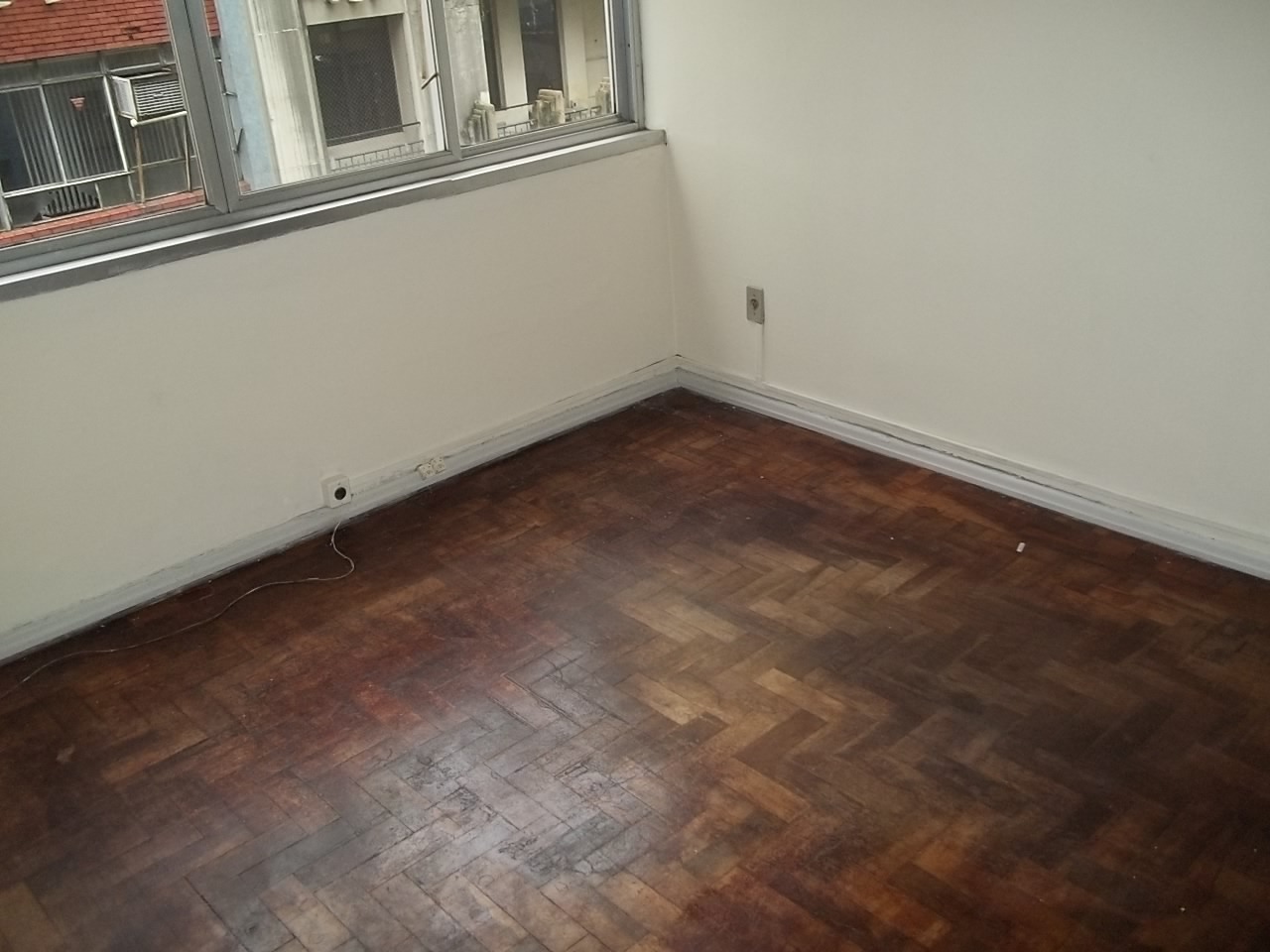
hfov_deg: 56.8
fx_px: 1174
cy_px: 476
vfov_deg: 44.2
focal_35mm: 32
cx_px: 635
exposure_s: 1/30
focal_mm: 5.7
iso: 160
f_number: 2.9
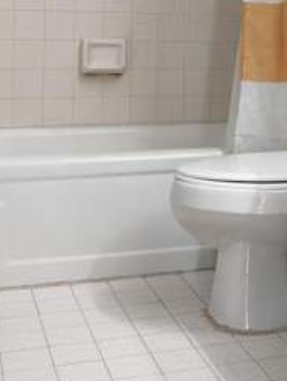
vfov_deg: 26.5
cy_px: 39
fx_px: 783
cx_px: 253
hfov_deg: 20.4
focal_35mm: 71
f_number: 1.6
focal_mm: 5.96
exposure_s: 1/60
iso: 125
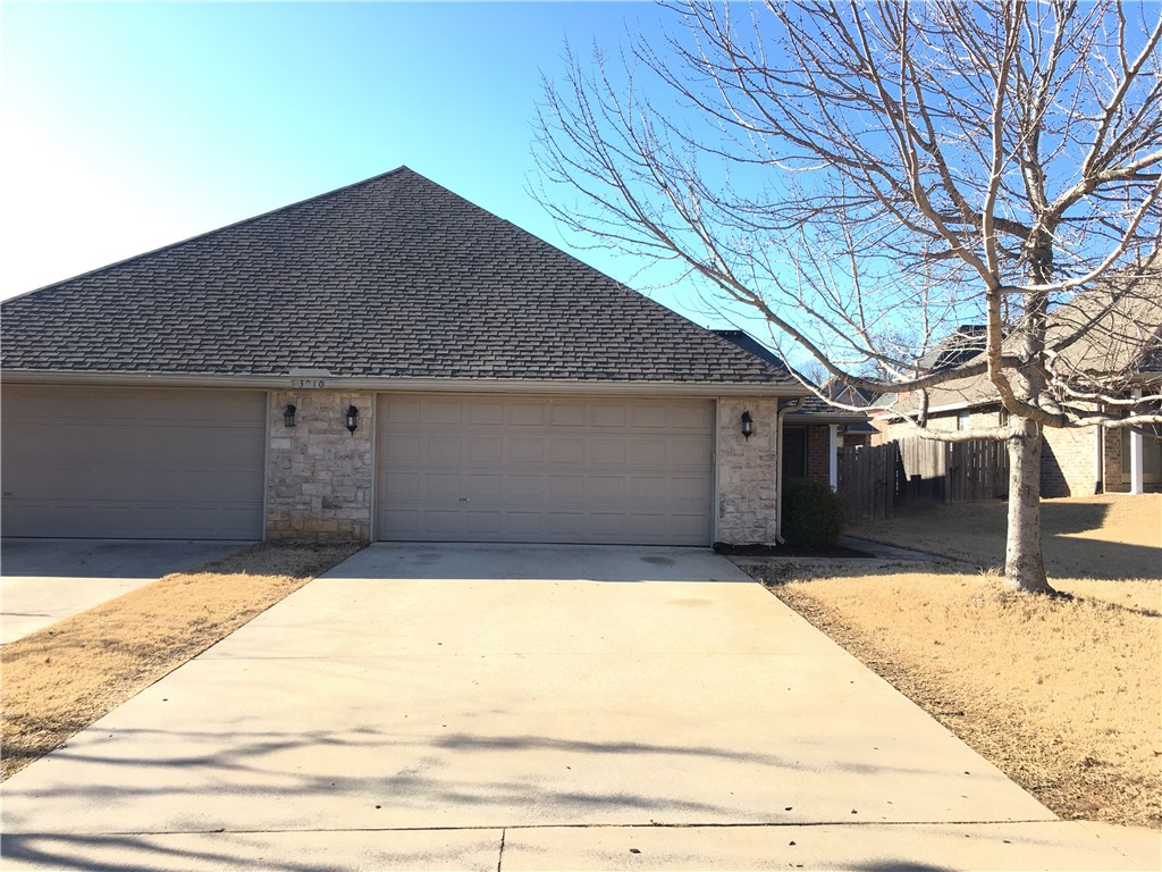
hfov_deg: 61.7
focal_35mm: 29
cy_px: 436
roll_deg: -1.7
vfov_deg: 48.2
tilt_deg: +2.4
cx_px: 581
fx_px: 973
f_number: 2.2
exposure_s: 1/460
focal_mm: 4.15
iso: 25
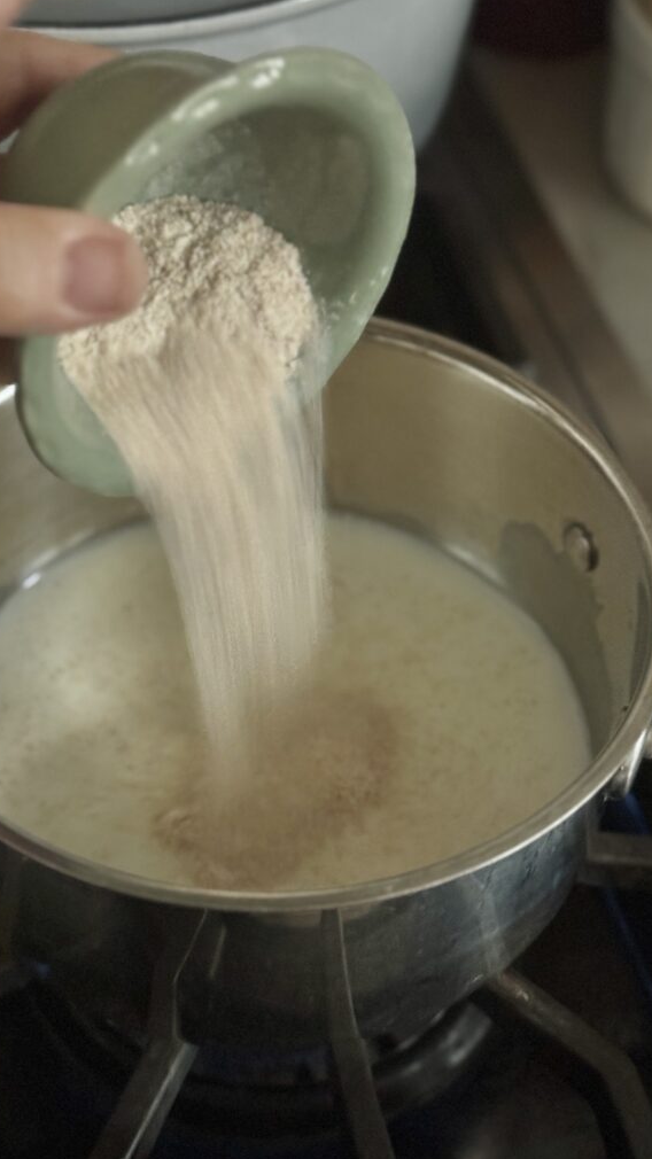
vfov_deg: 39.2
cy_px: 577
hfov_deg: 22.6
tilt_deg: -48.7
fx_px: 1629
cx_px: 240
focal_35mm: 53
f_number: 1.78
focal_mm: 6.76
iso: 800
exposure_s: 1/24
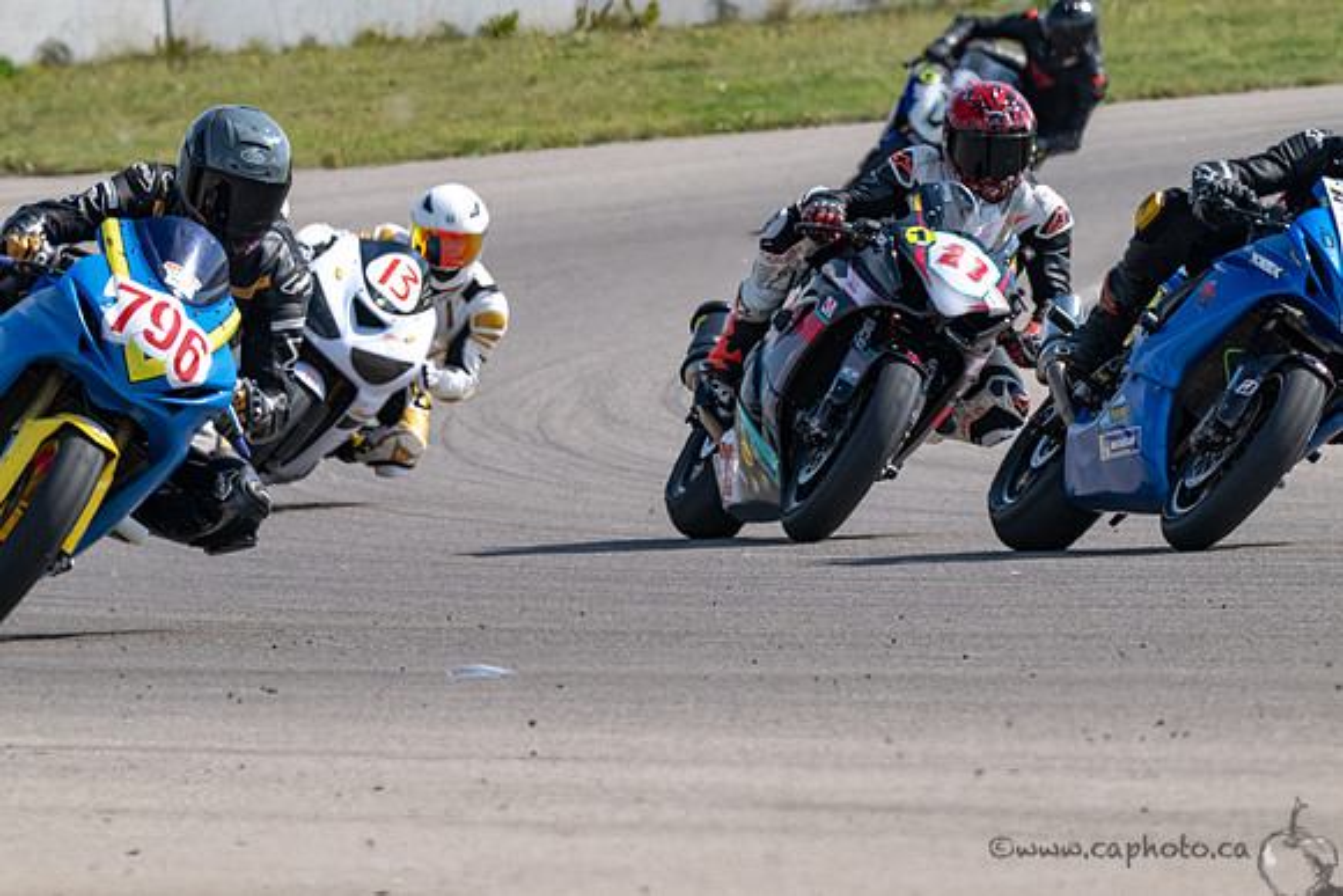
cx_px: 672
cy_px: 448
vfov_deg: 2.3
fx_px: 22388
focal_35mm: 600
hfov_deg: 3.4
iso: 1400
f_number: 16
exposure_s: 1/1250
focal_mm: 600
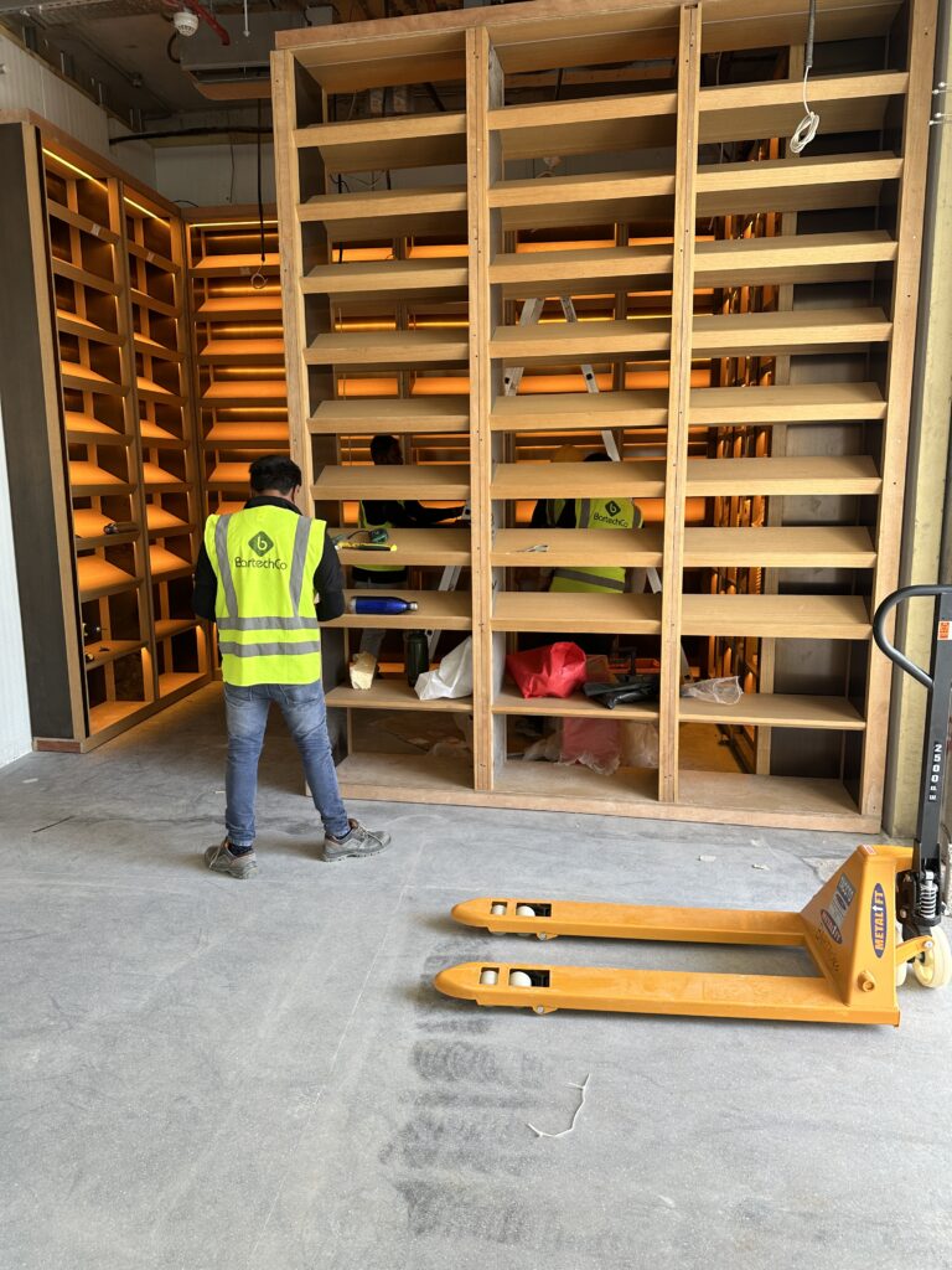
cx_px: 476
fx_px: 880
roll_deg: +0.0
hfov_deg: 56.8
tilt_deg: -9.5
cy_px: 635
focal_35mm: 24
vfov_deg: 71.6
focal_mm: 6.86
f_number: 1.78
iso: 125
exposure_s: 1/121
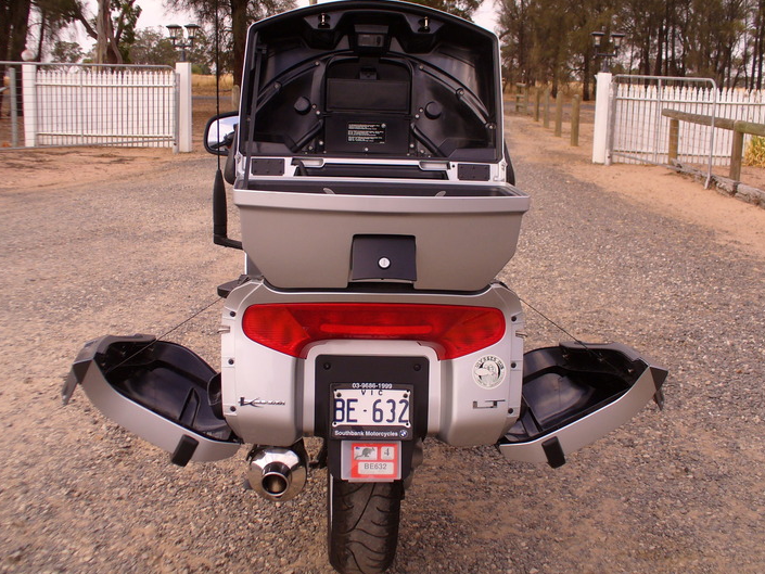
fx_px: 928
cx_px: 388
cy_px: 281
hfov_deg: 44.8
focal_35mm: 42
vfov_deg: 34.4
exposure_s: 1/500
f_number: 2.8
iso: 64
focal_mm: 6.1
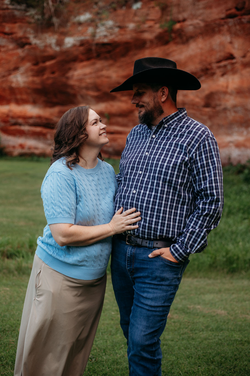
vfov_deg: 39.6
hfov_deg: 27.0
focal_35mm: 50
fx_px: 521
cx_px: 125
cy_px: 188
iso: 200
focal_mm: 50
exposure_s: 1/250
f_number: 2.8
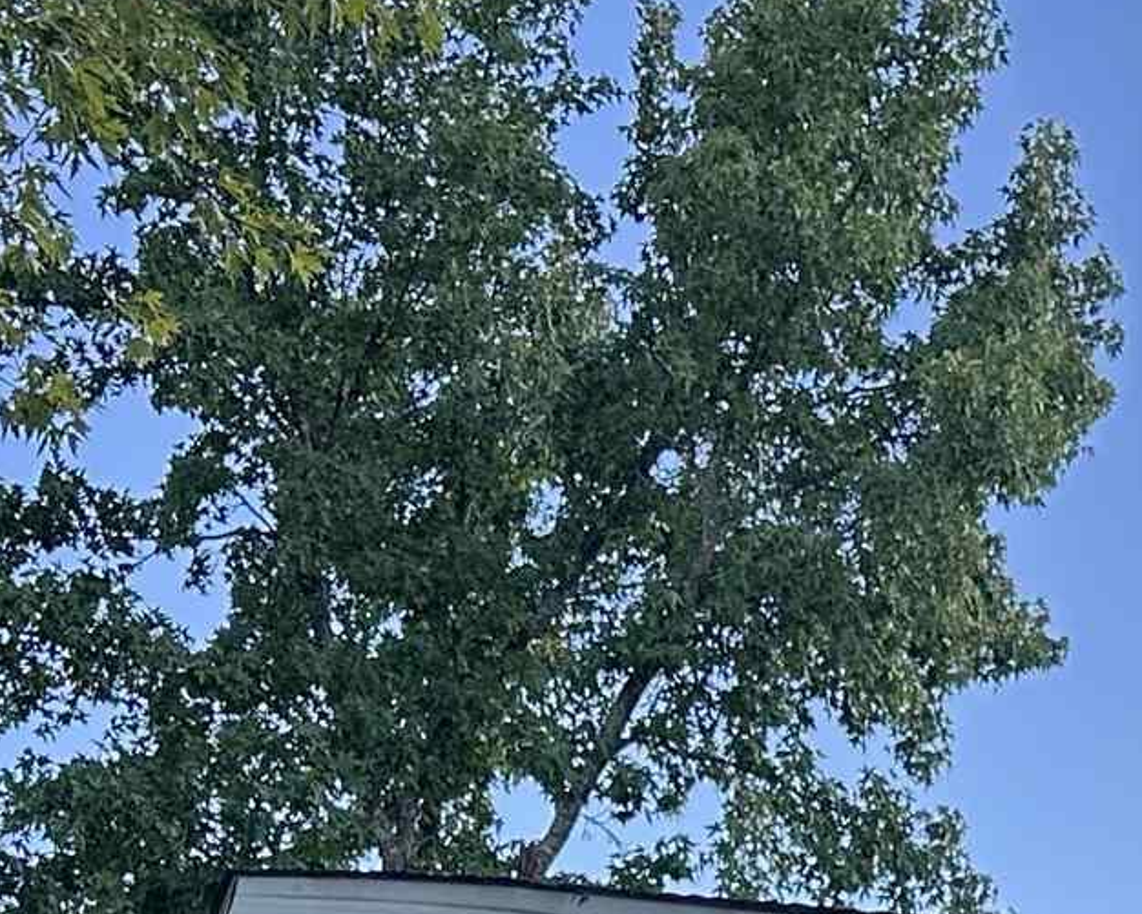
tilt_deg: +6.3
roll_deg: +0.8
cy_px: 1877
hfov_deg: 16.0
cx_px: 1386
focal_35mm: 115
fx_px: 3887
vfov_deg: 11.9
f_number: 1.78
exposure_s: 1/910
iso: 80
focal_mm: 6.86
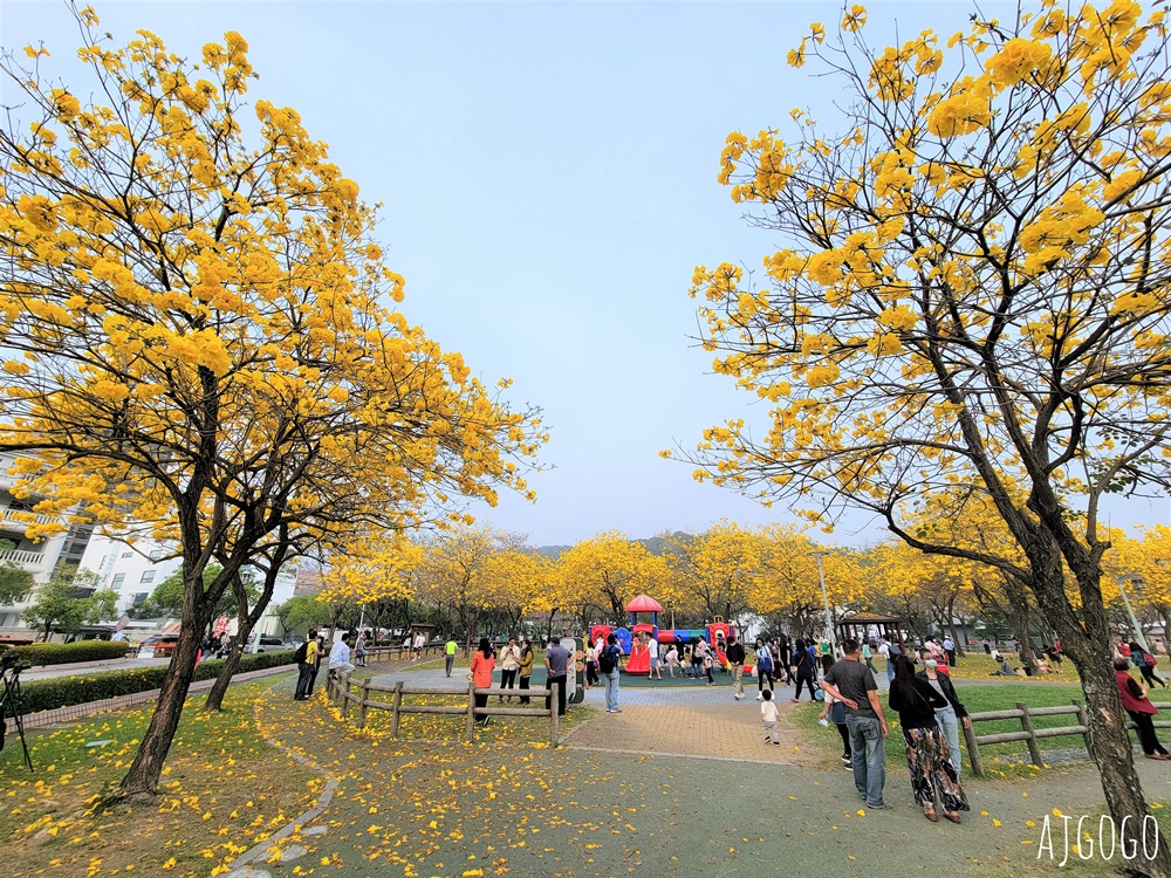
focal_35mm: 13
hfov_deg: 106.2
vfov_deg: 89.9
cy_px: 439
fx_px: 440
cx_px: 586
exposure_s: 1/586
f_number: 2.2
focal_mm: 2.2
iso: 50
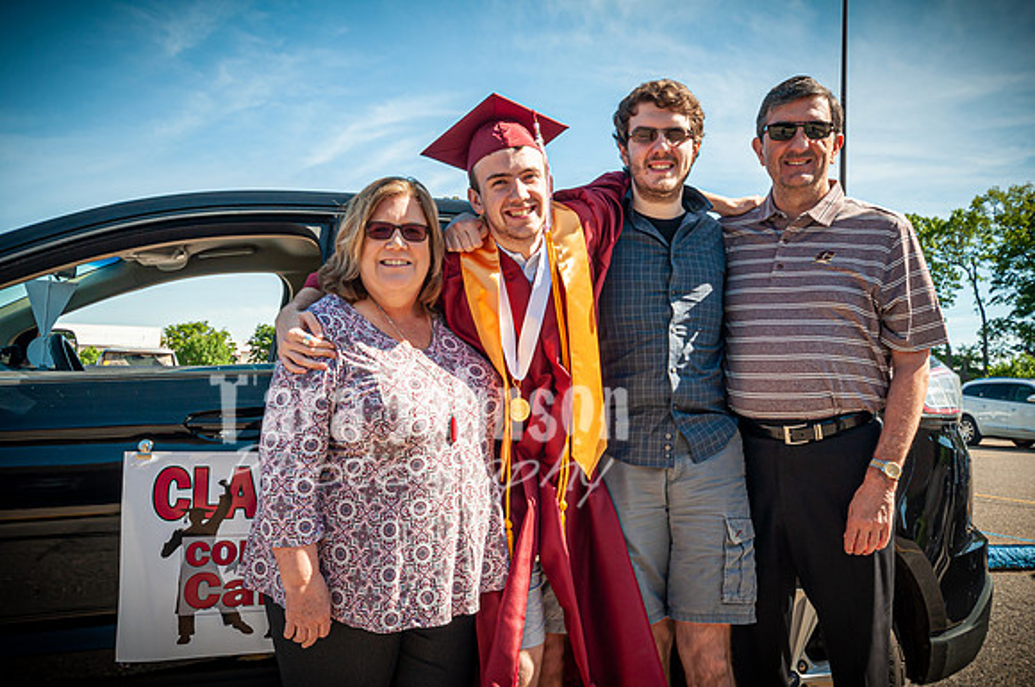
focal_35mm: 36
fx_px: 1034
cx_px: 518
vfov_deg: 36.8
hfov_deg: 53.2
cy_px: 344
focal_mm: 24
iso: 200
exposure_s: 1/250
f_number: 8
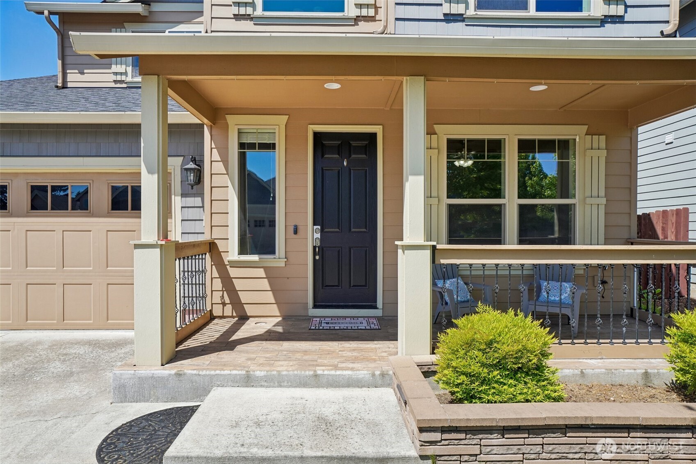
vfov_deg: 59.5
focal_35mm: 21
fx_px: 406
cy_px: 232
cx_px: 348
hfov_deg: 81.2
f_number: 8
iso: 400
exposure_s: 1/500
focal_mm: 21
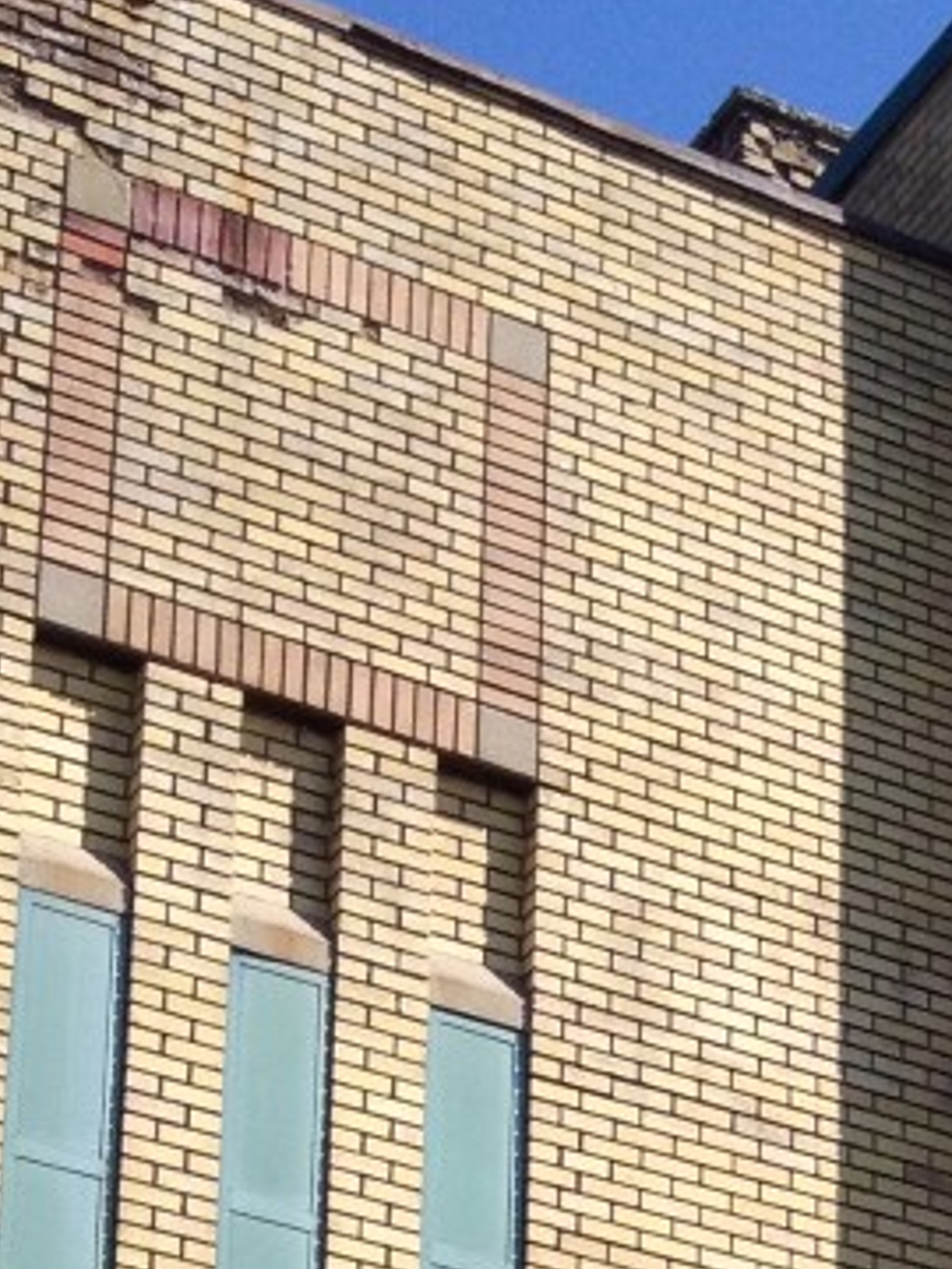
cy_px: 2129
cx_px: 1449
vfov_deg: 13.0
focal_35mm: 140
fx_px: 5134
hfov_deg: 10.2
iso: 64
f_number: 2.4
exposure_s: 1/1314
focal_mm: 4.28
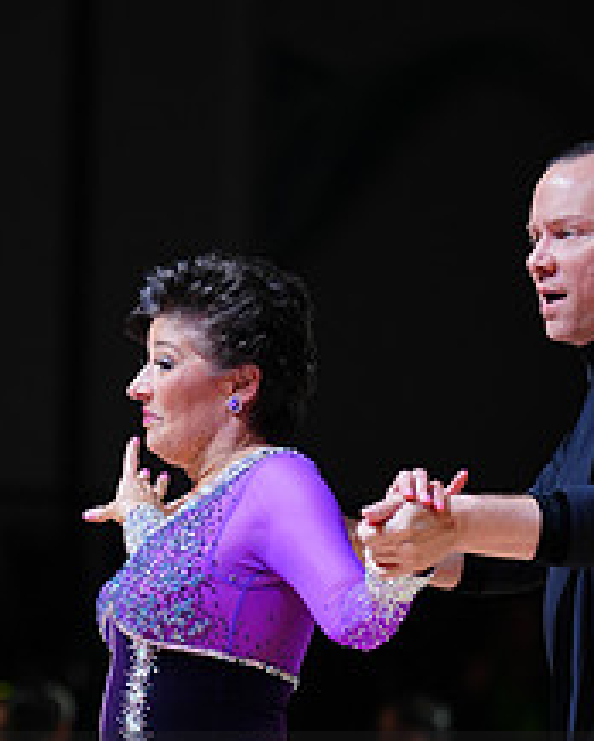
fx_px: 7746
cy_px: 847
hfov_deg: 4.4
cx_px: 326
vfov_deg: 5.5
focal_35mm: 353
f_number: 2.8
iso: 500
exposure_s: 1/400
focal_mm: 141
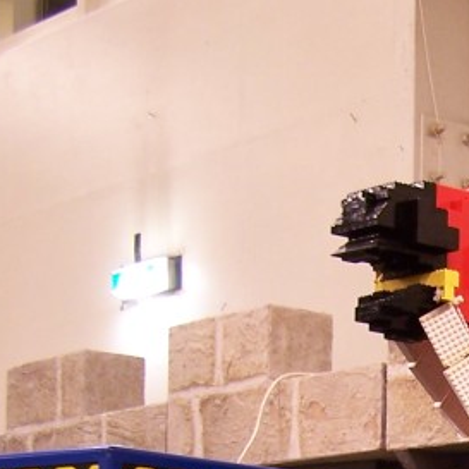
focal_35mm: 126
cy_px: 684
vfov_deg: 13.2
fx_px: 1931
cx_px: 641
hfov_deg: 13.3
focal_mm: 6.3
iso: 80
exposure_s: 1/2
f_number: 2.8
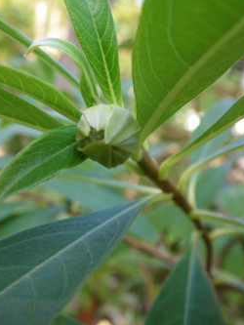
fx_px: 432
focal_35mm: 46
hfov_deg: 31.5
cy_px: 163
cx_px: 114
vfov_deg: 41.2
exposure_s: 1/50
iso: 80
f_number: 3.8
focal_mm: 6.1
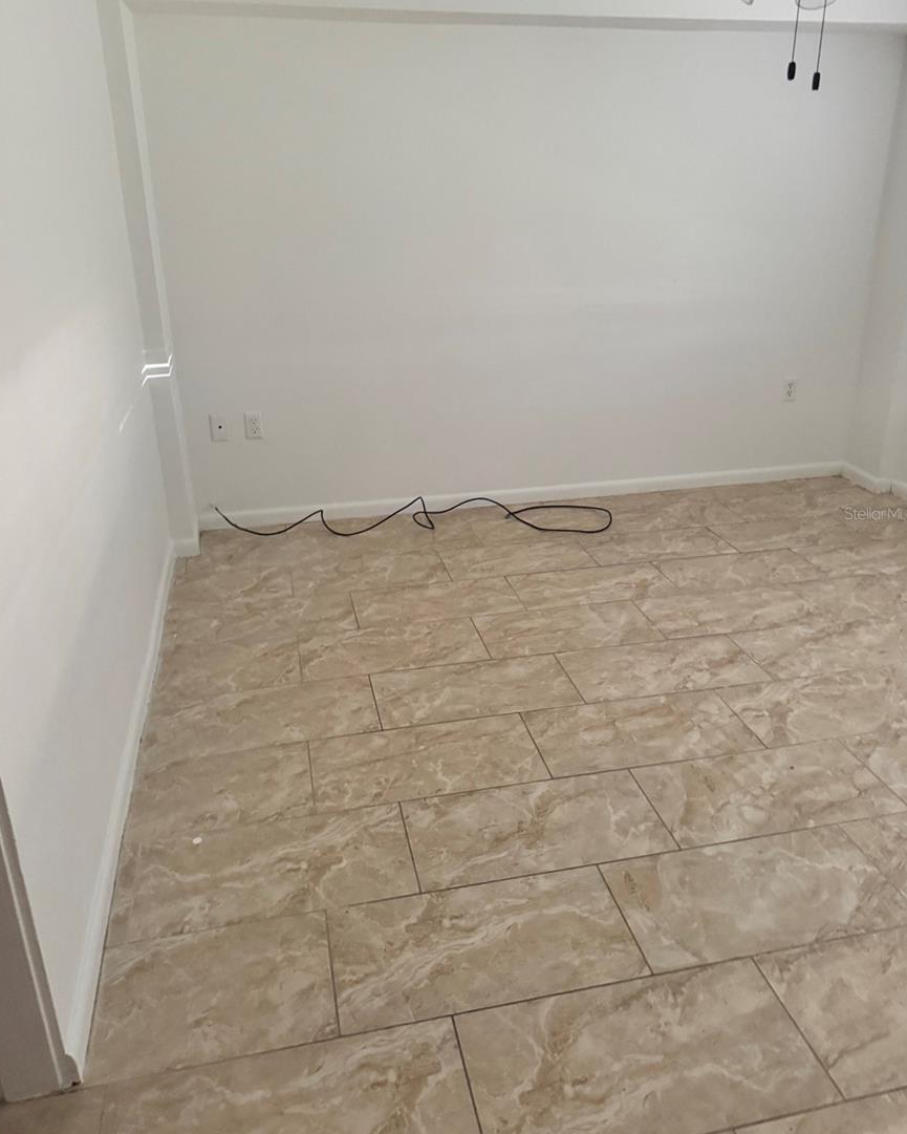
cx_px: 447
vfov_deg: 65.9
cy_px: 513
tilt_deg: -21.2
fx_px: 872
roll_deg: +0.3
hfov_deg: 54.9
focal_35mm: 26
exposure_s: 1/60
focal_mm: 6.76
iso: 640
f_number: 1.78
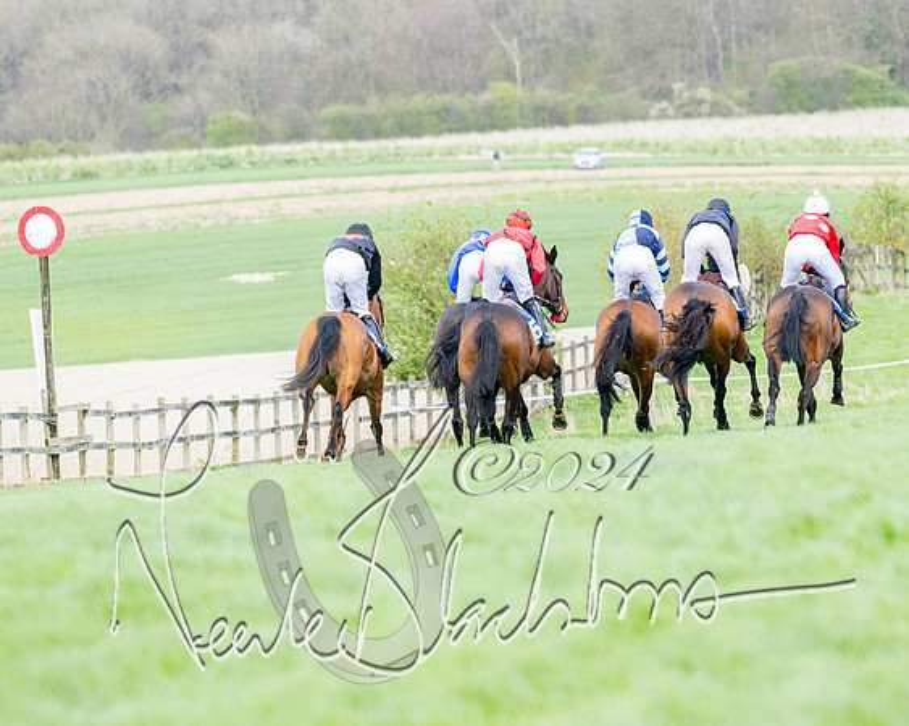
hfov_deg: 5.7
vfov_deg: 4.6
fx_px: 9142
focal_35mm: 340
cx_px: 533
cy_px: 363
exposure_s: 1/1250
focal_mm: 200
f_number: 4
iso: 400
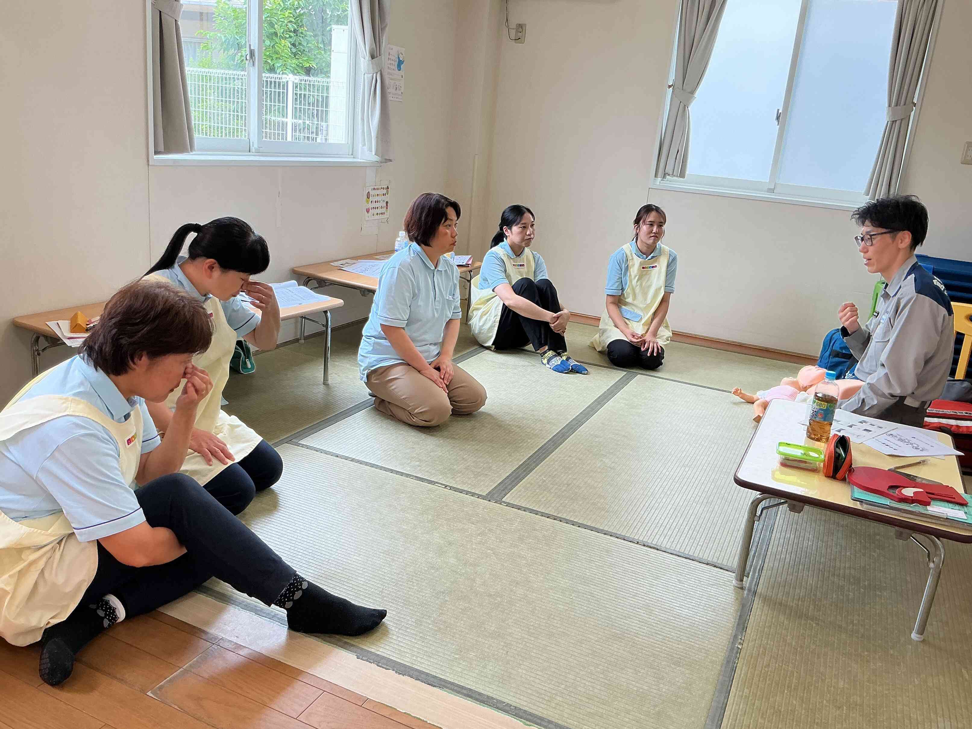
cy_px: 364
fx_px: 814
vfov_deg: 48.2
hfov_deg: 61.7
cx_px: 486
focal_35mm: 29
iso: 25
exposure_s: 1/142
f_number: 1.8
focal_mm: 3
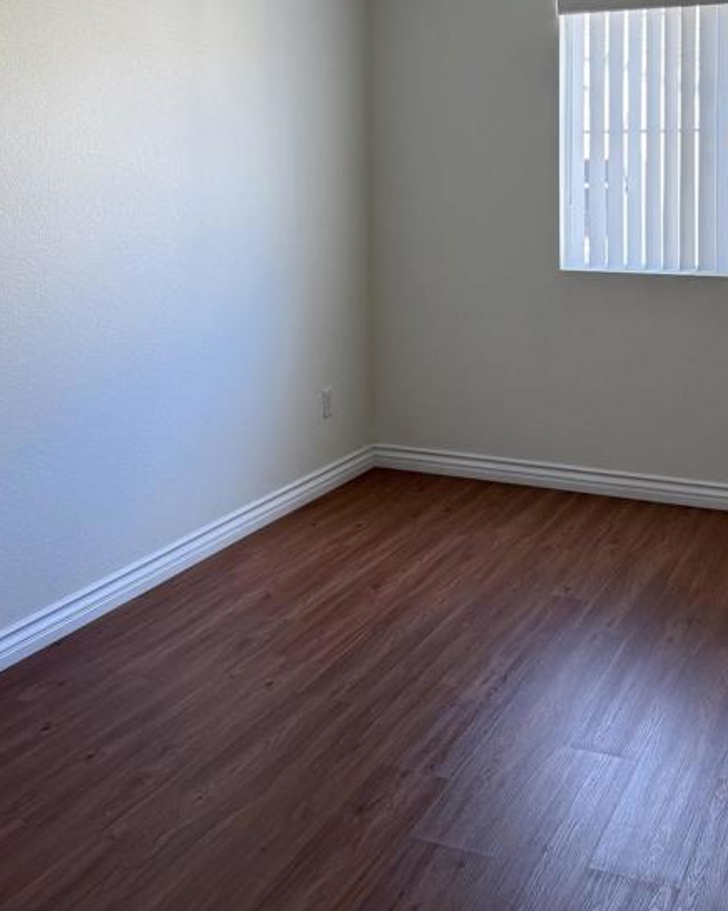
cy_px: 176
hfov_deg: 34.1
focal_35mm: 44
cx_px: 369
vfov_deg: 40.2
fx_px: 1185
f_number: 1.78
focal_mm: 6.76
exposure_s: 1/120
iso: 125
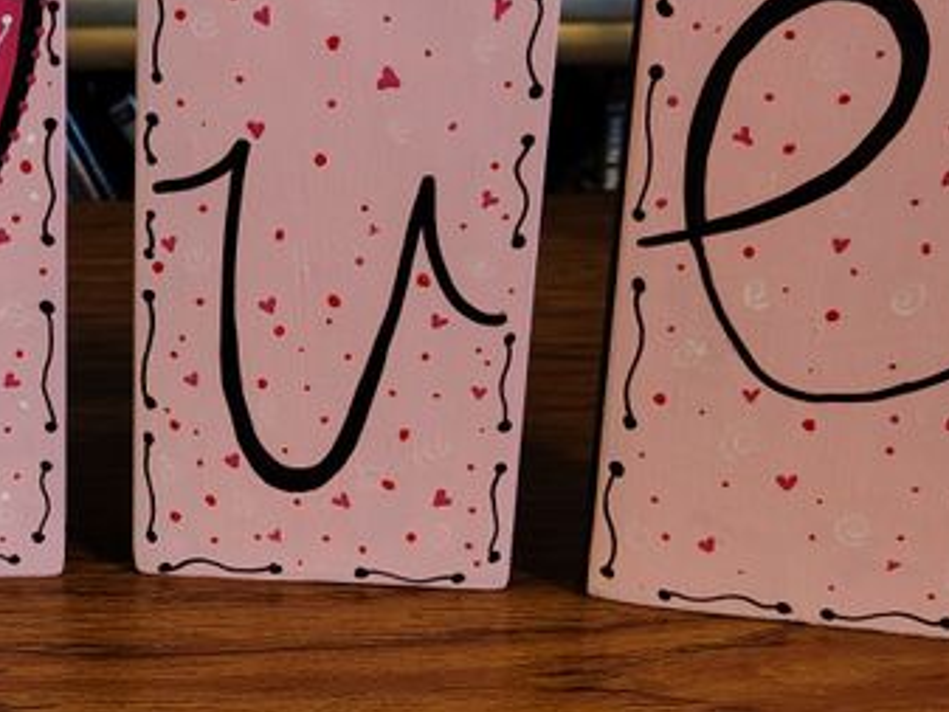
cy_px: 250
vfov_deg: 25.6
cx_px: 84
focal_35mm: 57
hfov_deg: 32.0
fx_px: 1563
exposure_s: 1/40
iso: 1795
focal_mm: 5.56
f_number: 1.8
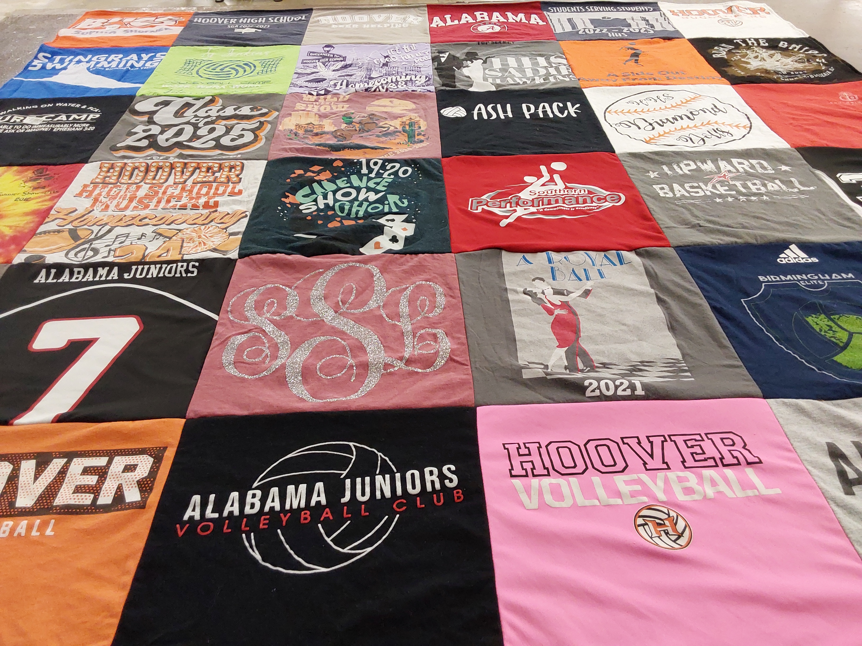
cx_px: 431
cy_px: 323
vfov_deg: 49.7
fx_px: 697
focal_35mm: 28
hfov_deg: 63.4
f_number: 1.9
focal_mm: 2.91
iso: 160
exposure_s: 1/60
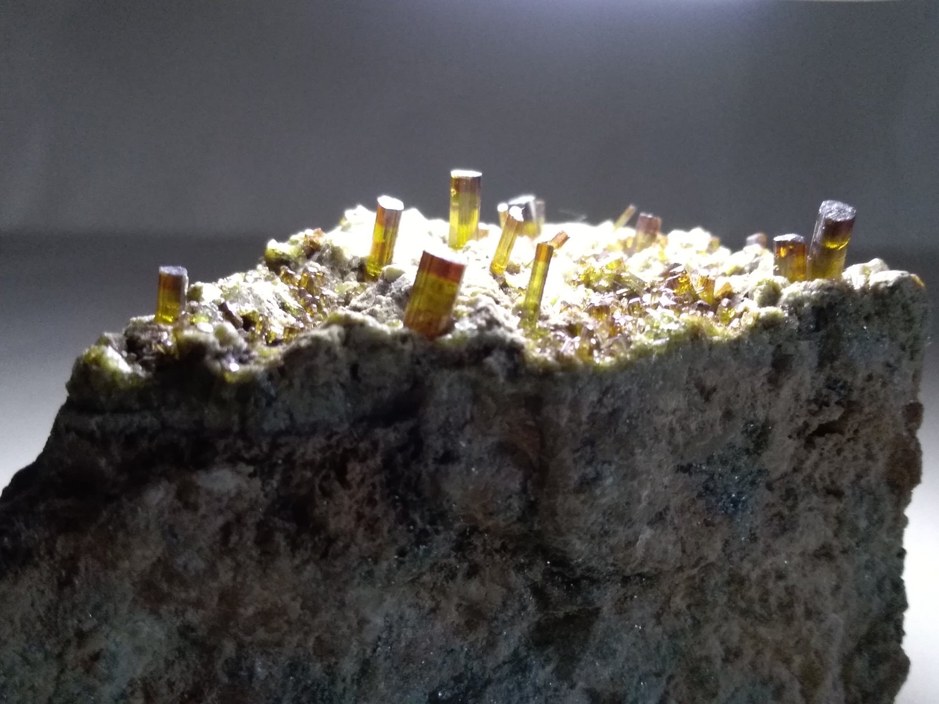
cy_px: 352
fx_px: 705
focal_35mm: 26
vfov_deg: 53.1
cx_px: 470
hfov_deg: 67.3
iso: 677
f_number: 2
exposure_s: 1/33.3
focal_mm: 3.54
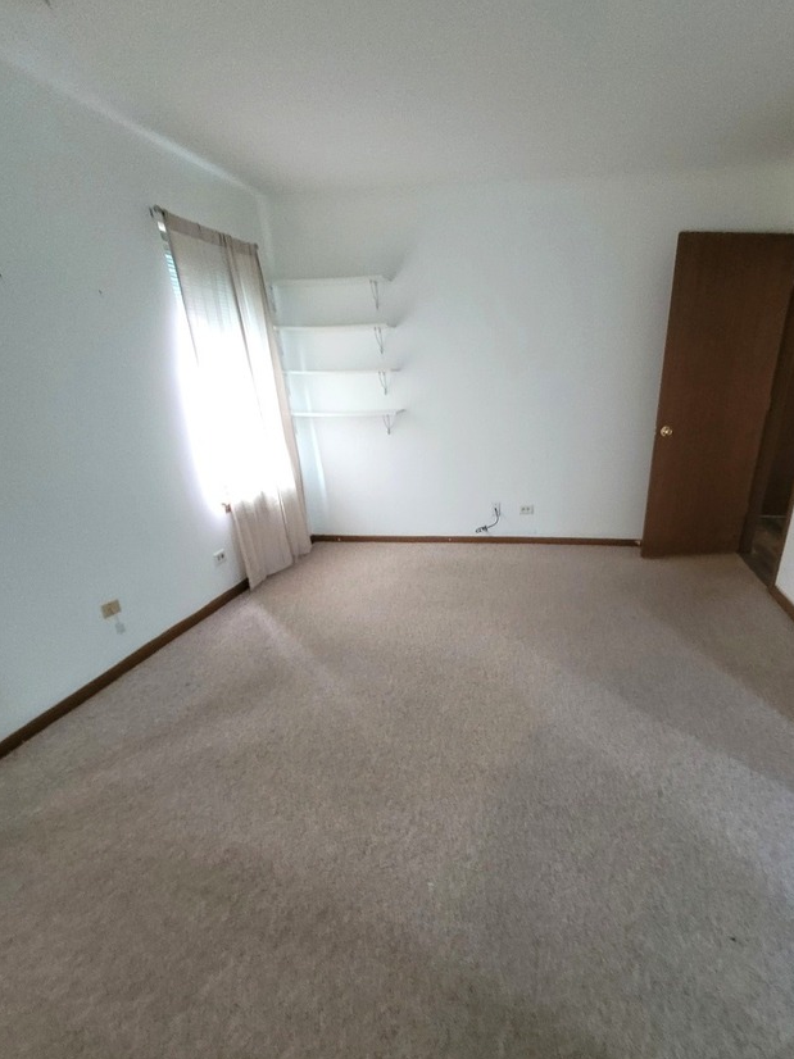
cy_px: 630
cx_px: 485
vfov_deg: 90.0
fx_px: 520
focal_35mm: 17
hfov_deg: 73.7
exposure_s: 1/24
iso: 640
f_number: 2.2
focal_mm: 1.74
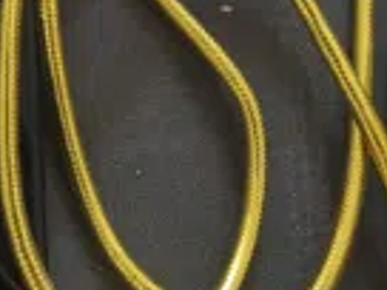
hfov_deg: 16.0
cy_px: -105
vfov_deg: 13.2
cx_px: -262
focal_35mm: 108
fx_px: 1207
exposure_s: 1/25
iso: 3490
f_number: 1.6
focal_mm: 4.11
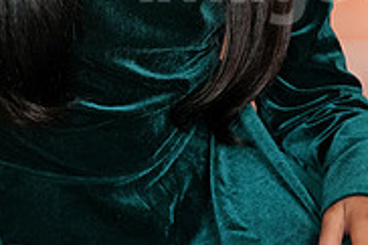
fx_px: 2311
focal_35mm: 226
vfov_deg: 6.0
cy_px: -140
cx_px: 144
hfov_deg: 9.1
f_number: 8
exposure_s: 1/125
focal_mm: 61
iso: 800
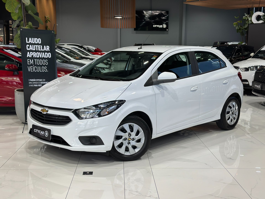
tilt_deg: -8.5
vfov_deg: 30.3
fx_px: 367
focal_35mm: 48
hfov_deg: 39.7
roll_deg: -0.6
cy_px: 100
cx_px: 132
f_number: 1.78
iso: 125
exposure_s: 1/160
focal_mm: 6.86
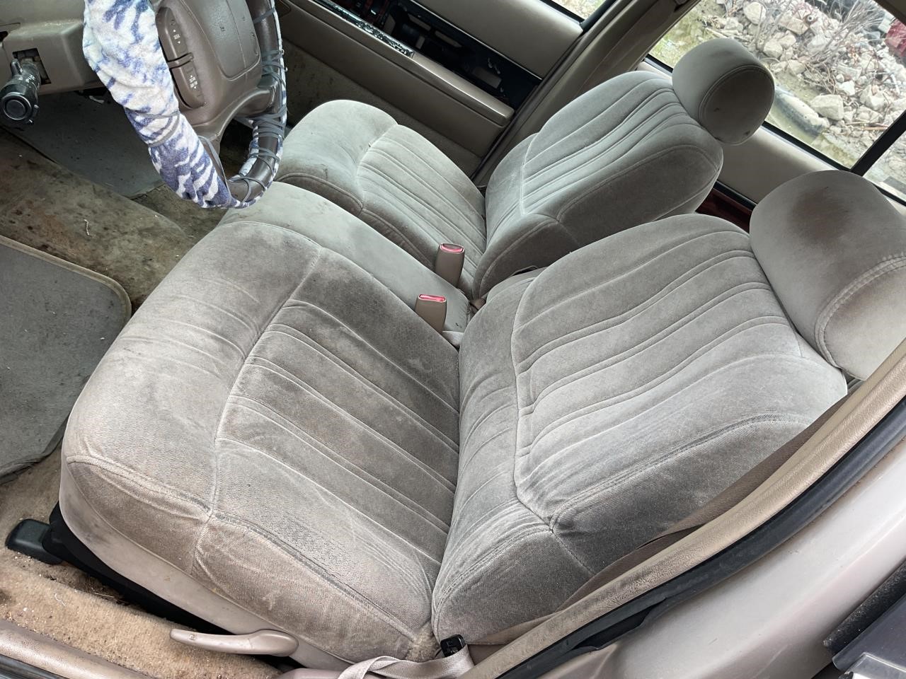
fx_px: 759
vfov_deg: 48.2
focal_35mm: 29
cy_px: 340
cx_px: 453
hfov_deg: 61.7
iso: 16
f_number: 1.8
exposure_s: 1/294
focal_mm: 3
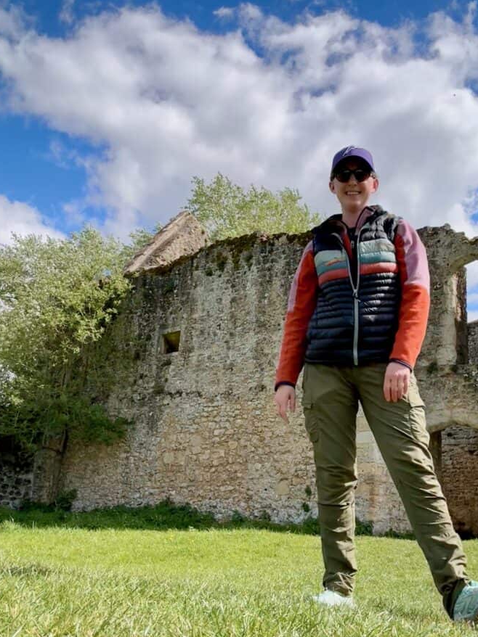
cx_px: 270
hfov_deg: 40.6
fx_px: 645
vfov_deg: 52.6
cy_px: 336
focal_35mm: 35
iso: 25
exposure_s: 1/1497
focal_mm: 2.69
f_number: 1.9
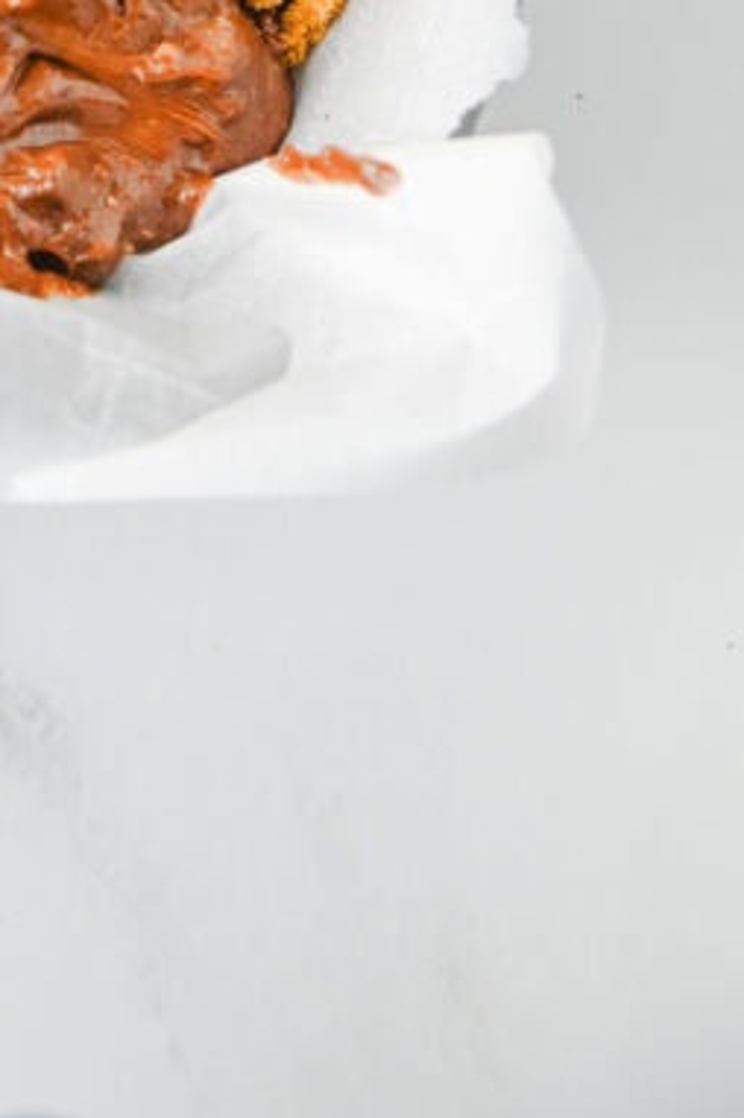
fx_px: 4161
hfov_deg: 10.0
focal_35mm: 134
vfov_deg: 14.6
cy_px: -378
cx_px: -224
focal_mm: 50
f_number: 4.5
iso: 560
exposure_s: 1/125
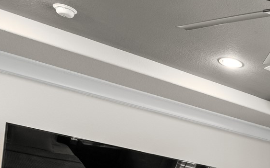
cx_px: 438
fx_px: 463
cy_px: 271
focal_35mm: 63
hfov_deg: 23.4
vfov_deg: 17.8
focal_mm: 16
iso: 200
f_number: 9
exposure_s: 1/2.5
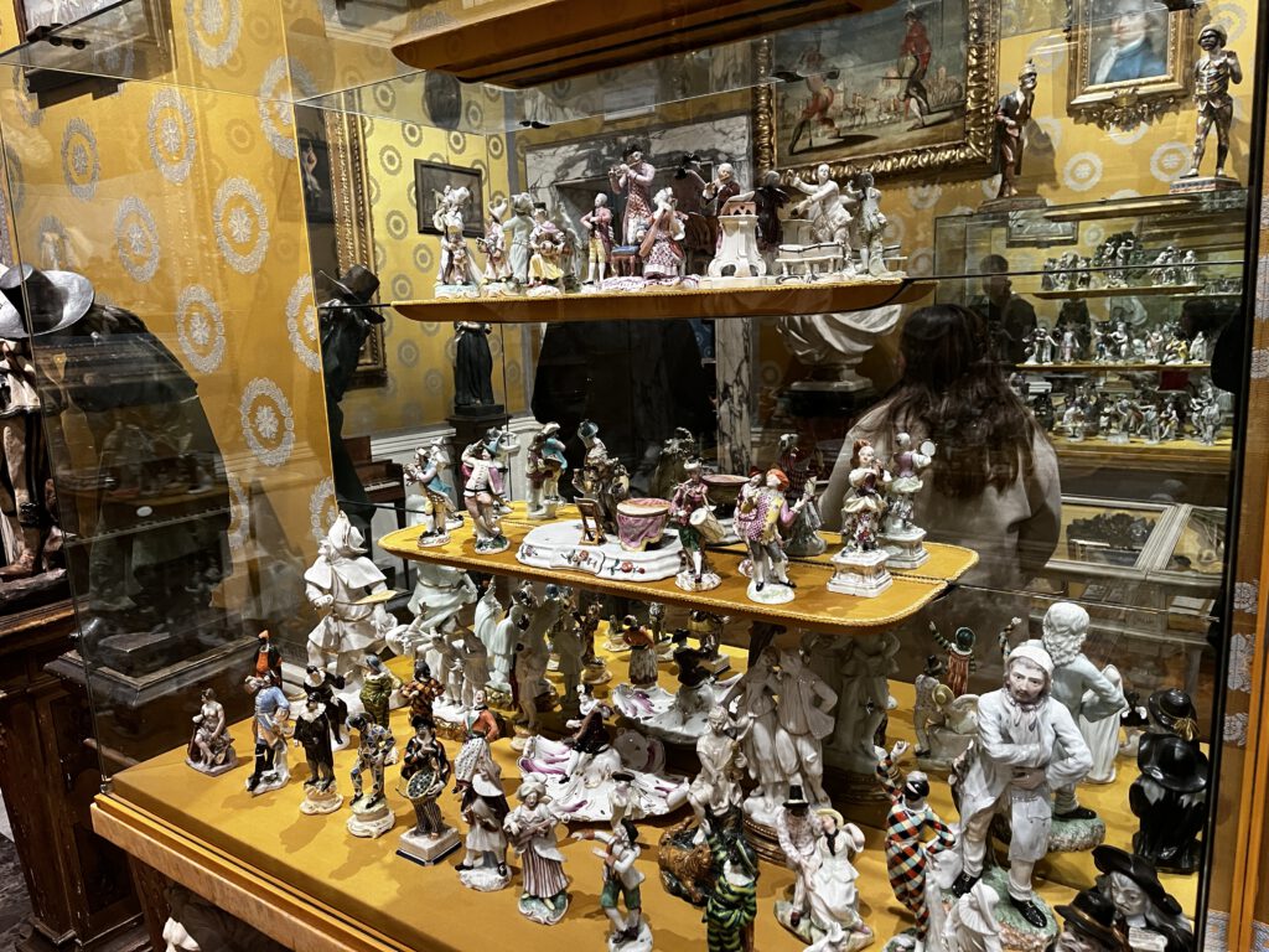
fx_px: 953
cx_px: 634
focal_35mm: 26
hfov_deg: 67.3
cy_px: 476
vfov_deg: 53.1
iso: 500
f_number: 1.6
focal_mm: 5.1
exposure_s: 1/60
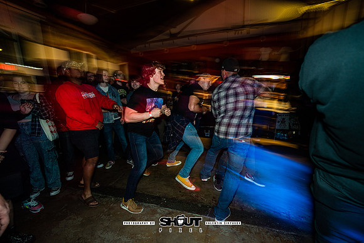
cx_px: 182
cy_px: 122
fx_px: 142
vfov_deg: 81.2
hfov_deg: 104.2
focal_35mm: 14
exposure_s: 1/10
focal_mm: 14
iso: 320
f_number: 2.8
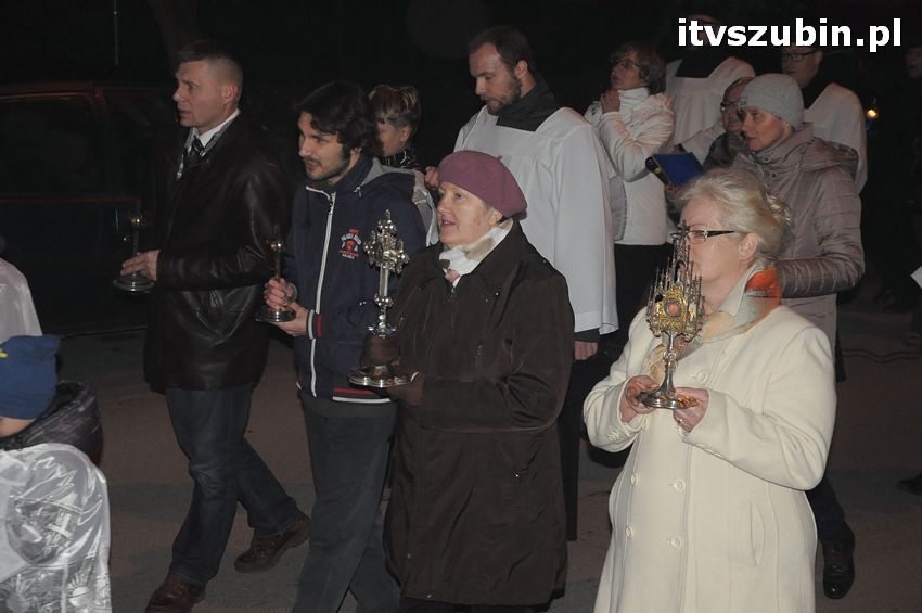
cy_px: 306
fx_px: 1842
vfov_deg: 18.9
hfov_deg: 28.1
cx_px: 461
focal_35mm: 72
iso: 2000
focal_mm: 48
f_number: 5
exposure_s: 1/60
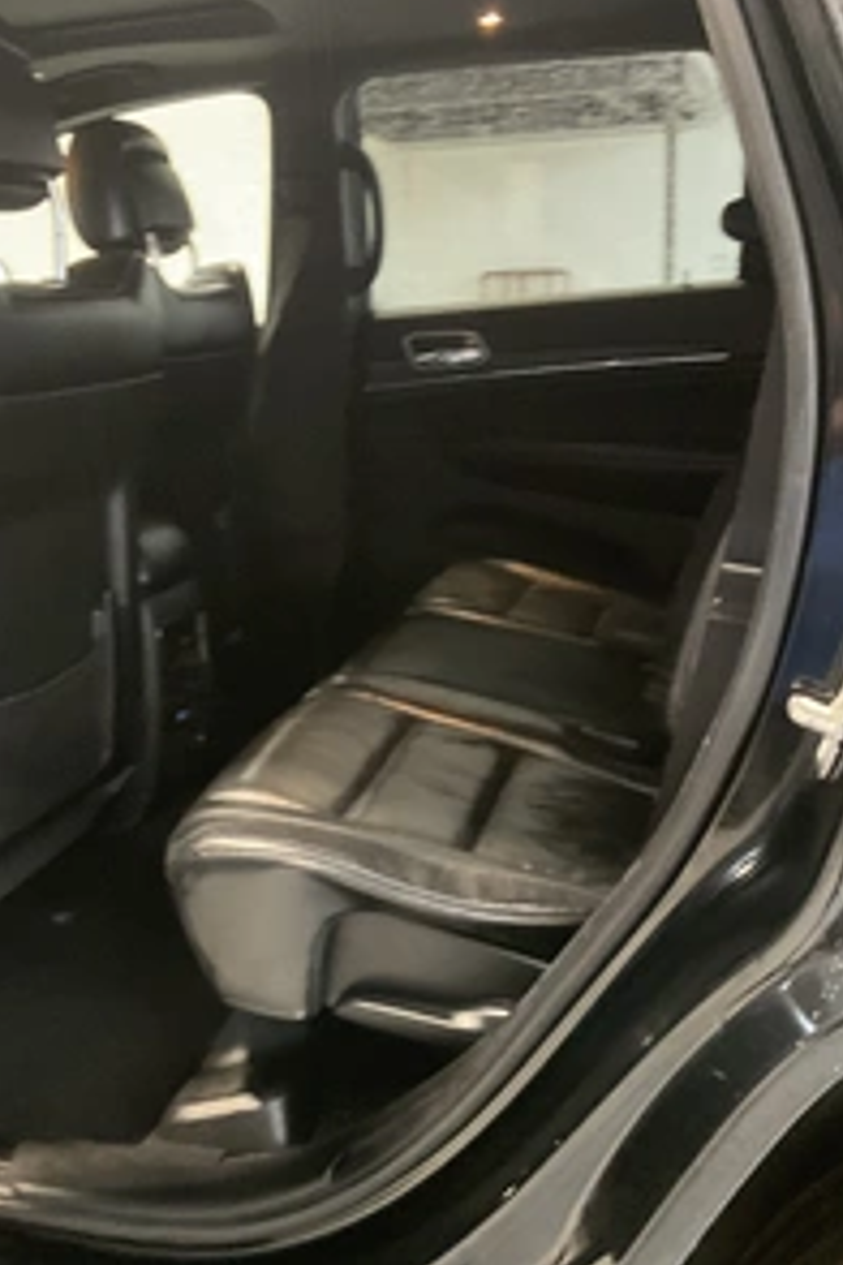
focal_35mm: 41
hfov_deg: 32.5
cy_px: 624
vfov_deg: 47.4
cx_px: 340
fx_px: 1440
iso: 400
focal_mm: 3
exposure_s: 1/30
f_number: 1.8
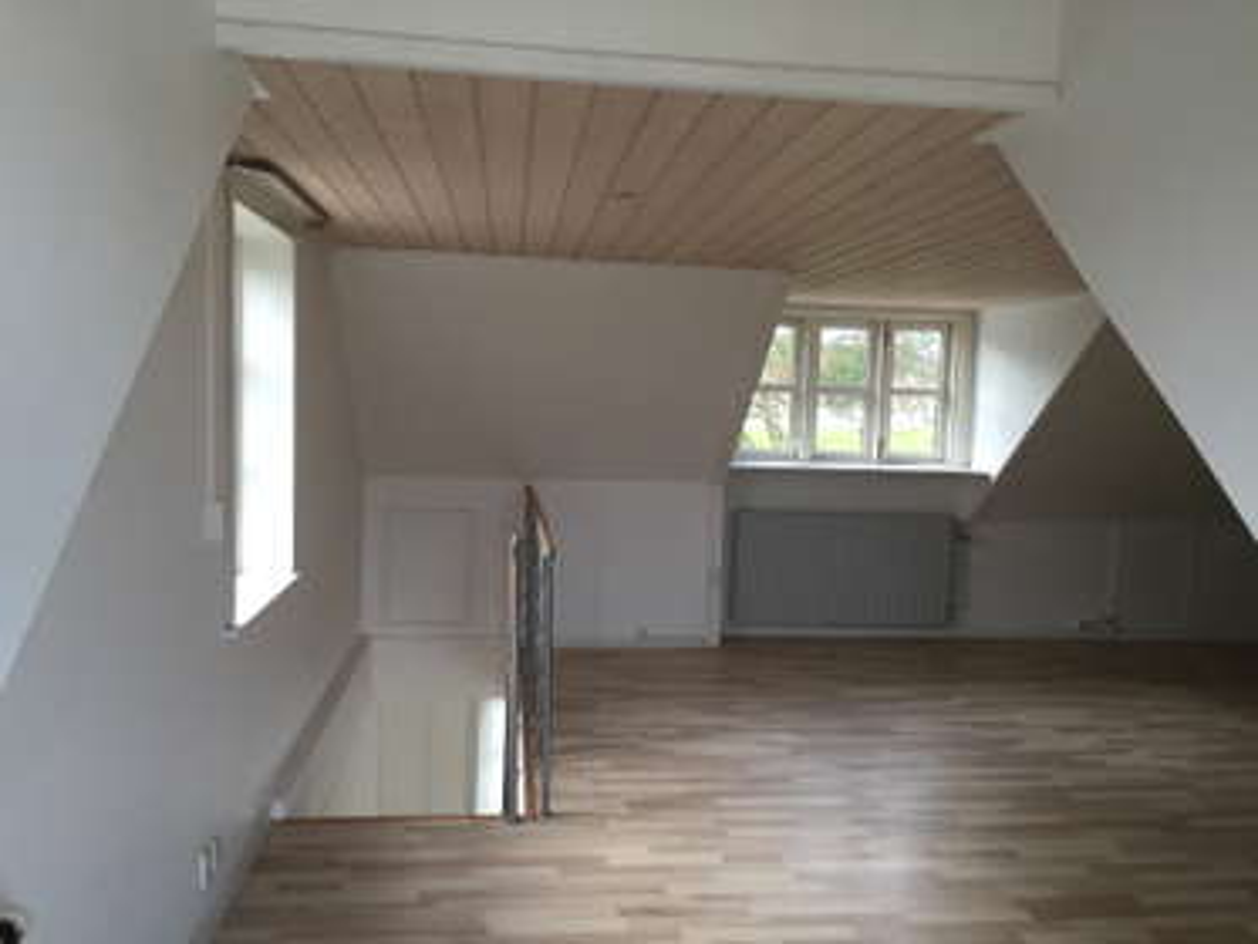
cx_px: 629
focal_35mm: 29
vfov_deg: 48.3
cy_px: 472
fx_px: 1054
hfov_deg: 61.6
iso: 32
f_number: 2.2
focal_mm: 4.15
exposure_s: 1/33
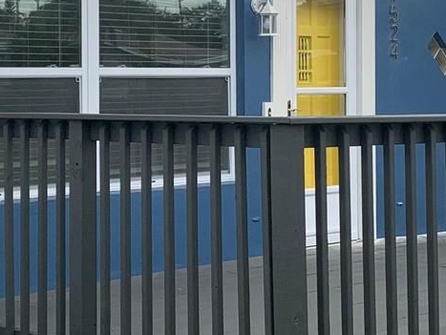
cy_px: 94
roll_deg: +0.8
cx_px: 173
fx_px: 1148
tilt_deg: -1.1
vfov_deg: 16.6
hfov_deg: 22.0
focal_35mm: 89
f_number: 1.8
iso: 25
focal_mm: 4.25
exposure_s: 1/412
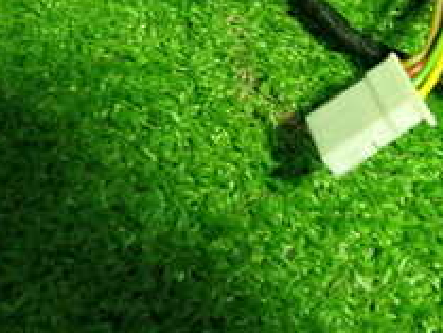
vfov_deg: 16.2
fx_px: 1101
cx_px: 320
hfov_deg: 22.6
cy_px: -106
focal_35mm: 86
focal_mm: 5.4
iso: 320
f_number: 2.3
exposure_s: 1/30
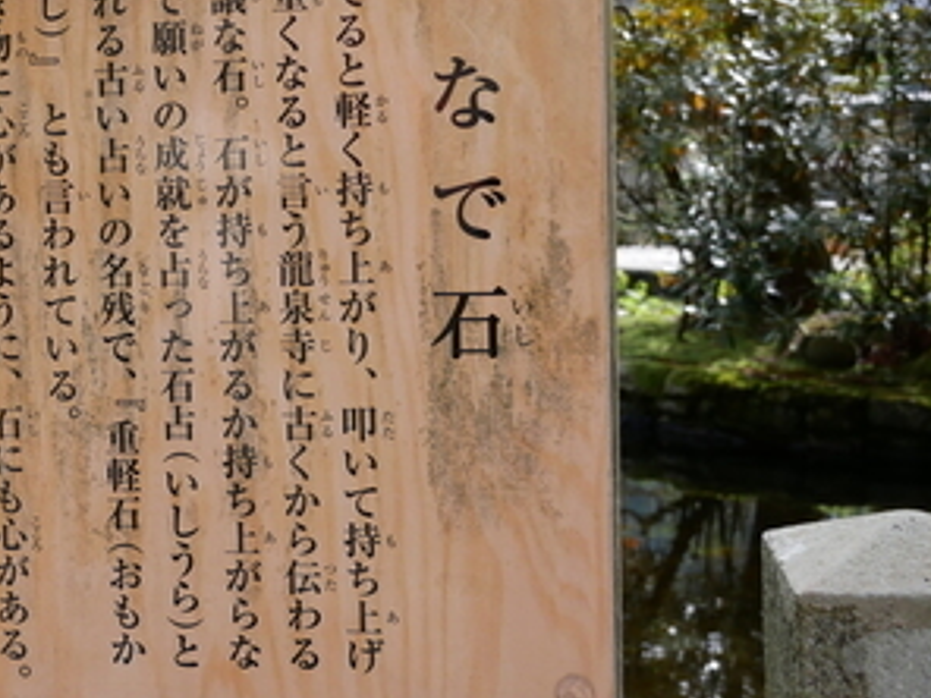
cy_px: 215
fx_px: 1856
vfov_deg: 21.2
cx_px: 110
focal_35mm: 69
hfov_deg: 27.3
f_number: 5
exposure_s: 1/200
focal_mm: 17
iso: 200
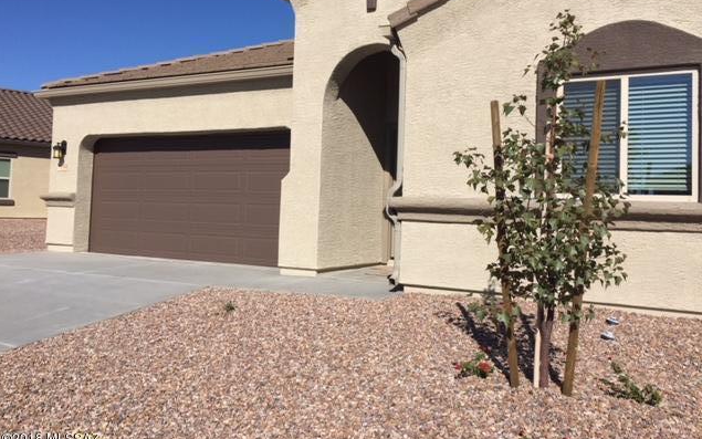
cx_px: 349
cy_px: 196
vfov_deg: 40.6
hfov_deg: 61.2
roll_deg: -1.9
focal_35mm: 31
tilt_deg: +1.3
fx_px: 593
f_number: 2.2
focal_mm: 4.15
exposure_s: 1/3597
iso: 32
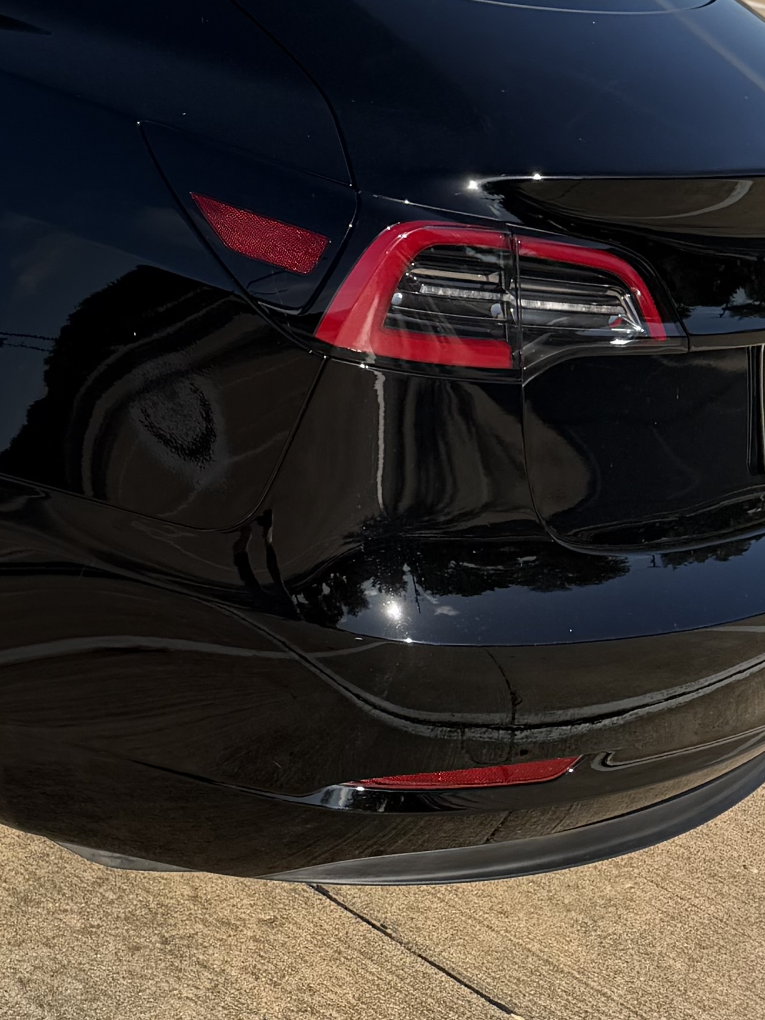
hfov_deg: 17.3
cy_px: -283
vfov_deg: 22.3
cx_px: -276
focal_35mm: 79
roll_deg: -10.3
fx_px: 2328
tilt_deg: -5.4
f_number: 1.78
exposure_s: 1/4975
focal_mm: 6.76
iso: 80
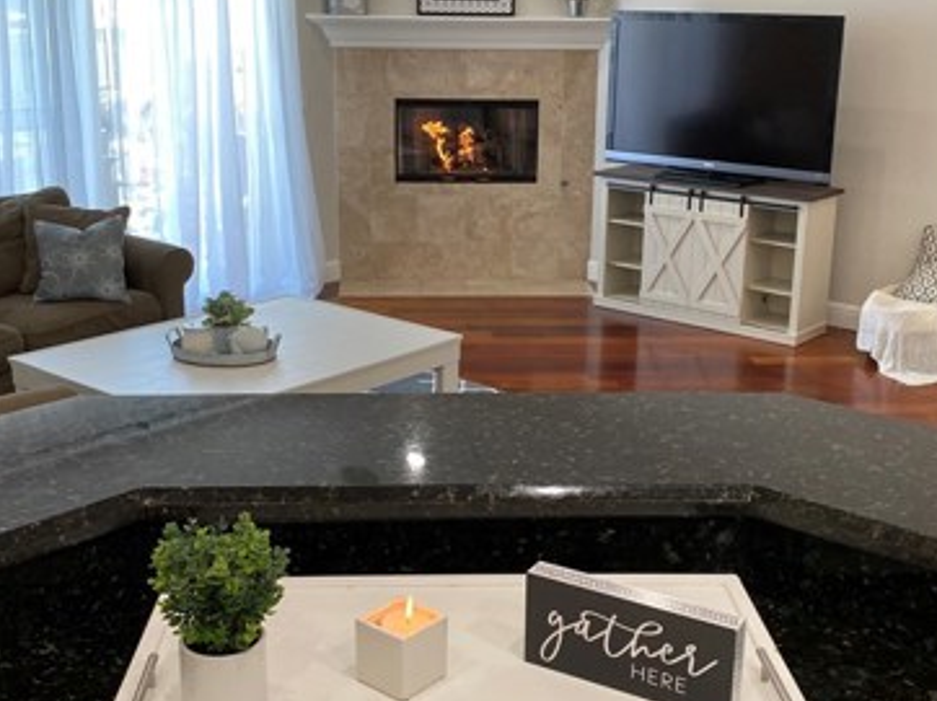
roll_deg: -0.4
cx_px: 471
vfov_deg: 31.5
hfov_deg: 41.3
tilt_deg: -15.2
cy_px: 318
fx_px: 1244
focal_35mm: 46
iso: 80
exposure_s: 1/120
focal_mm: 4.25
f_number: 1.8
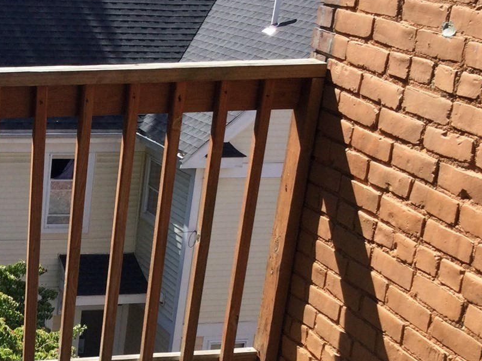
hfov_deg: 23.4
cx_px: -32
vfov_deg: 18.3
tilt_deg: -21.6
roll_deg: -3.9
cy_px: 345
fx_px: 1100
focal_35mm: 79
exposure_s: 1/637
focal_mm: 3.3
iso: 25
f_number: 2.4
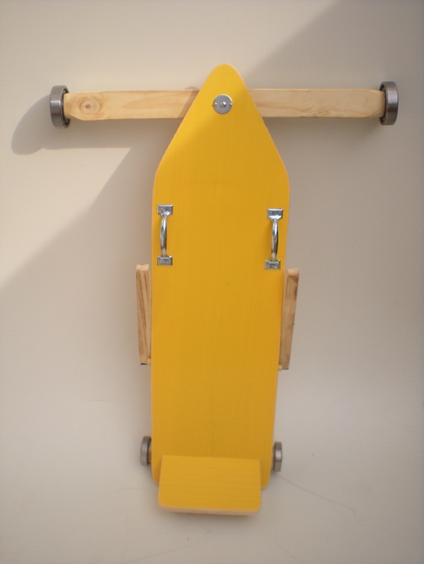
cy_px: 282
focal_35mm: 38
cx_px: 212
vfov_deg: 49.0
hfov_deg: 37.7
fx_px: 620
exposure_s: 1/259
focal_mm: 6.3
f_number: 4.6
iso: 64
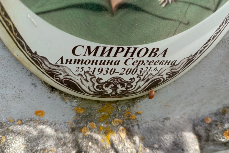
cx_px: 117
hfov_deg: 67.4
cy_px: 79
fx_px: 172
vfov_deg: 48.0
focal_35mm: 27
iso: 110
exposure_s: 1/209
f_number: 1.69
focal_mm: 4.76
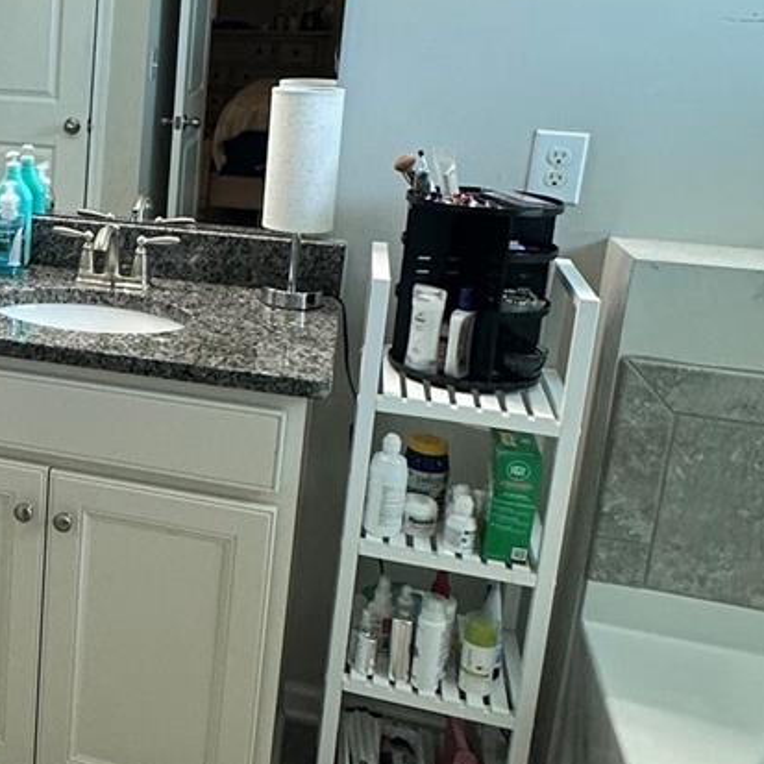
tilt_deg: -12.8
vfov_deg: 36.4
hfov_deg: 31.2
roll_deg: -1.2
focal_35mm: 46
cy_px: 244
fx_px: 1149
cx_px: -141
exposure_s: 1/120
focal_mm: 2.22
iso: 160
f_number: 2.2
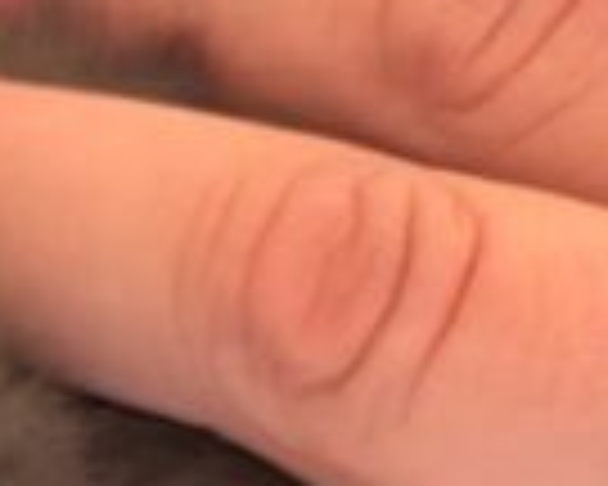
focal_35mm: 139
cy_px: 578
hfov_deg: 10.7
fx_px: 2501
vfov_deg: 10.9
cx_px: -1067
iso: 606
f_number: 1.89
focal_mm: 5.43
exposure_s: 1/25
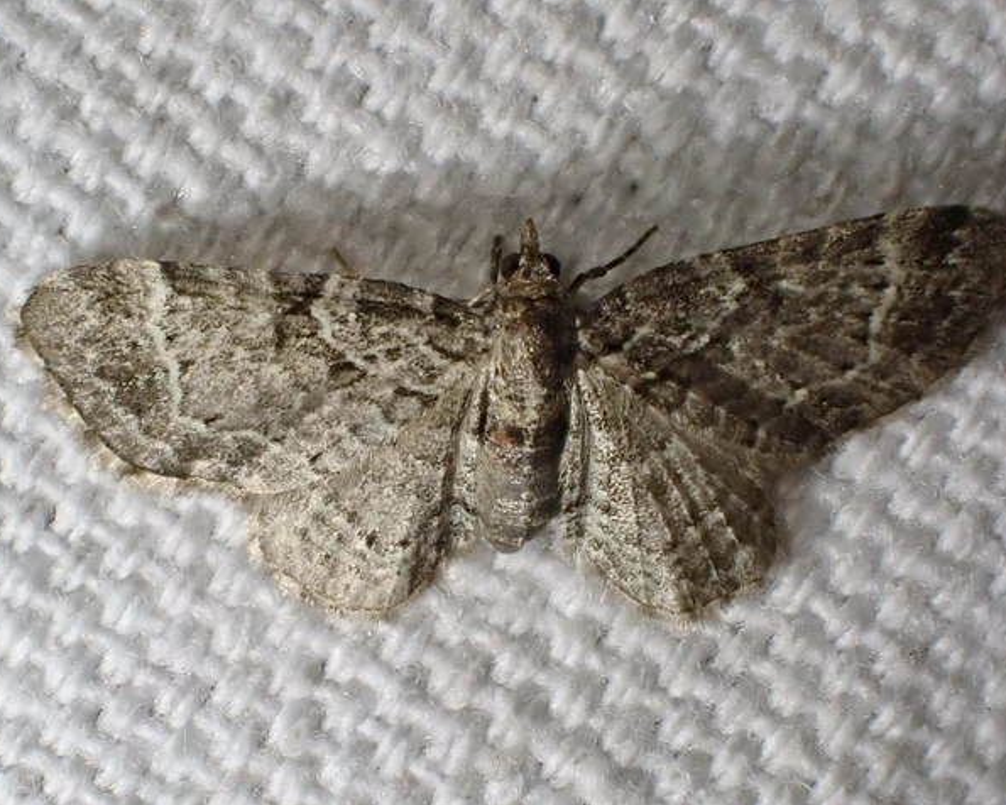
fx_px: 3126
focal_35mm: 105
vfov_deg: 14.7
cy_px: 403
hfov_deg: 18.3
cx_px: 517
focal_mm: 18
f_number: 6.3
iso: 500
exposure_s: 1/250
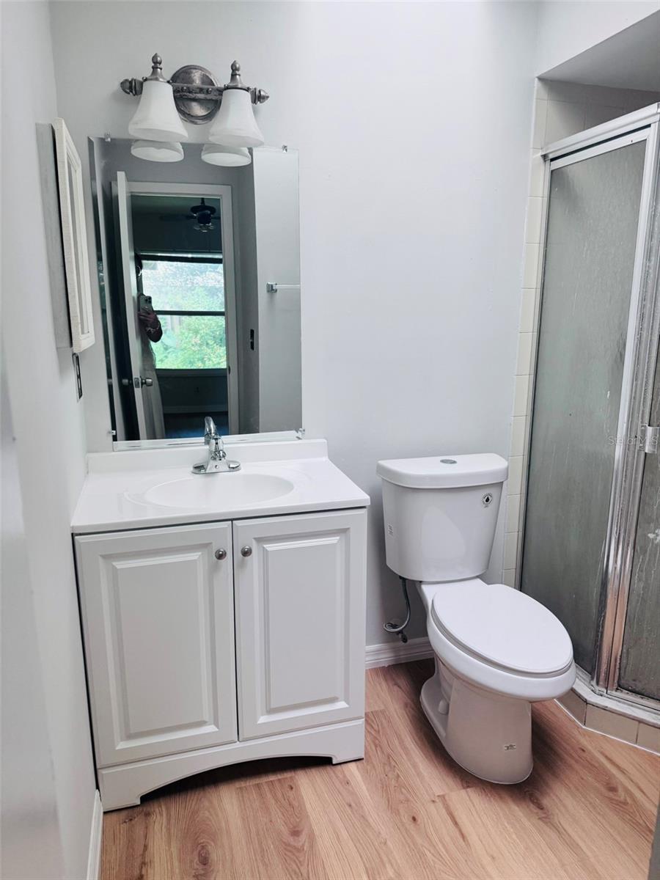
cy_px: 440
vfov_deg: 71.6
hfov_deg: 56.8
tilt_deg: -12.9
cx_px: 330
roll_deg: +0.2
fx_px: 610
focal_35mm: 24
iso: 200
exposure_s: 1/93
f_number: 1.78
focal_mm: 6.76
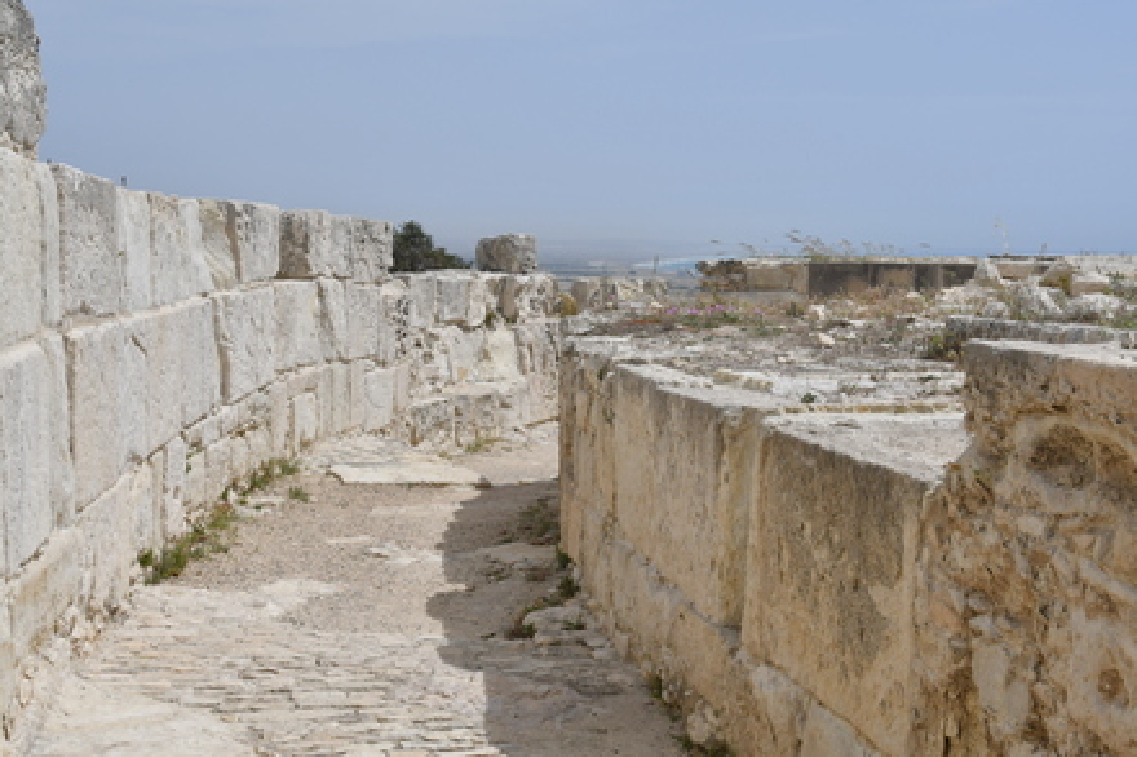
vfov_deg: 25.7
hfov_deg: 37.9
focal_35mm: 52
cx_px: 568
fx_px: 1657
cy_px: 378
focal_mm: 35
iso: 250
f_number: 10
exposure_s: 1/1000
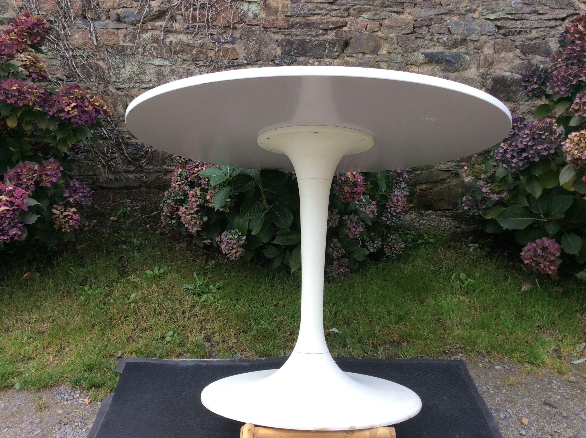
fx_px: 541
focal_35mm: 32
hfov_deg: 56.9
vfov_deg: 44.1
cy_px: 219
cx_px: 293
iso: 32
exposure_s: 1/241
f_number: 2.4
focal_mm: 3.3
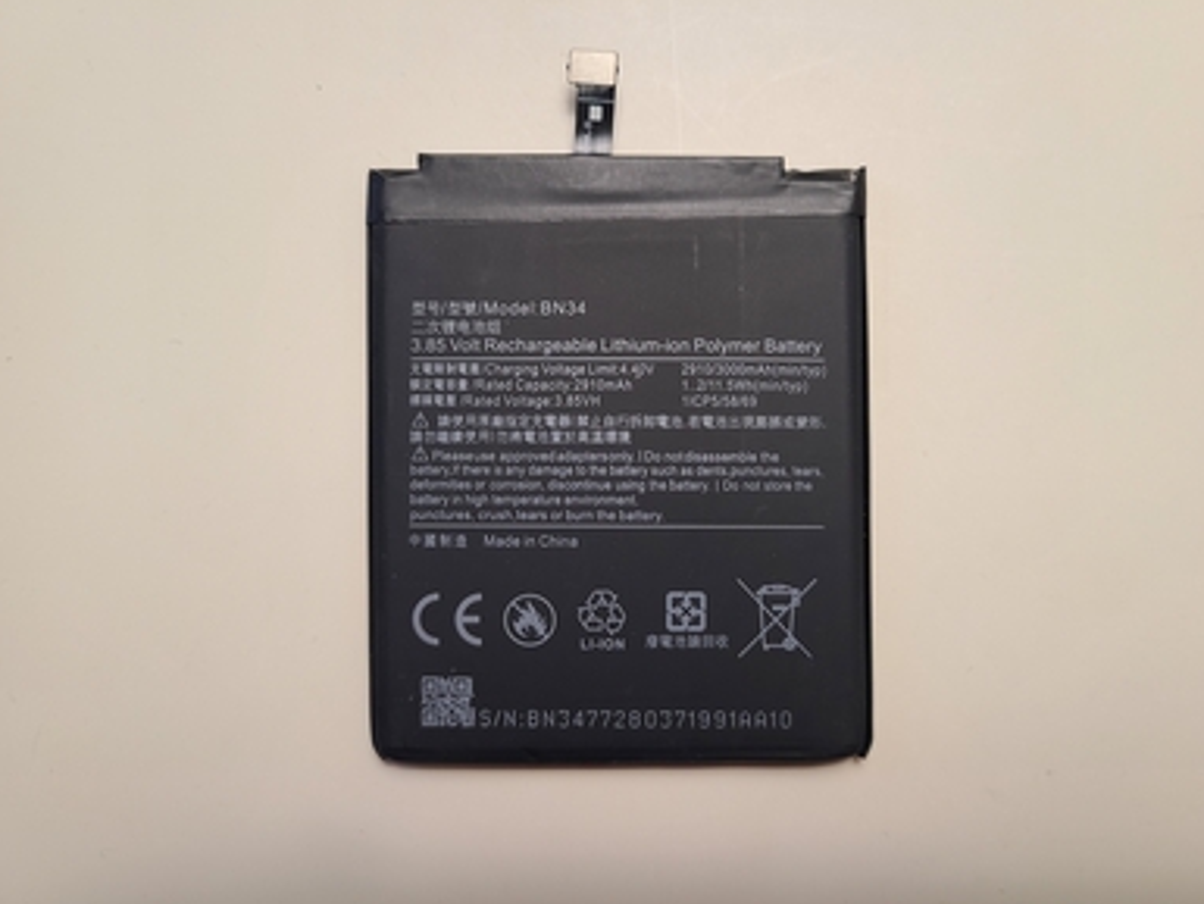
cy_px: 457
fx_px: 939
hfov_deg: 65.3
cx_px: 616
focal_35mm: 27
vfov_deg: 51.4
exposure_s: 1/50
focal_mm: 5.4
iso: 64
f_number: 1.8
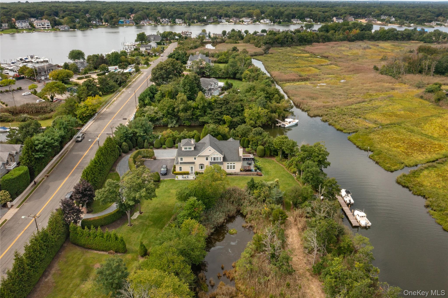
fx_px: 348
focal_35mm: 28
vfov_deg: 46.4
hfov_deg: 65.5
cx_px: 224
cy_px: 149
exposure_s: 1/160
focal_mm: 10.26
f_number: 11
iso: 100
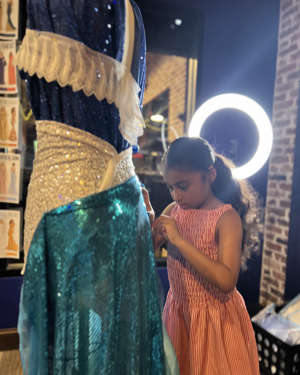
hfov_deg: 51.5
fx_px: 311
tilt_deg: -3.0
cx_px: 148
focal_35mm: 28
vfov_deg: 62.2
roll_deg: -2.5
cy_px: 194
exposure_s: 1/40
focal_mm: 5.7
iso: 400
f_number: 1.5
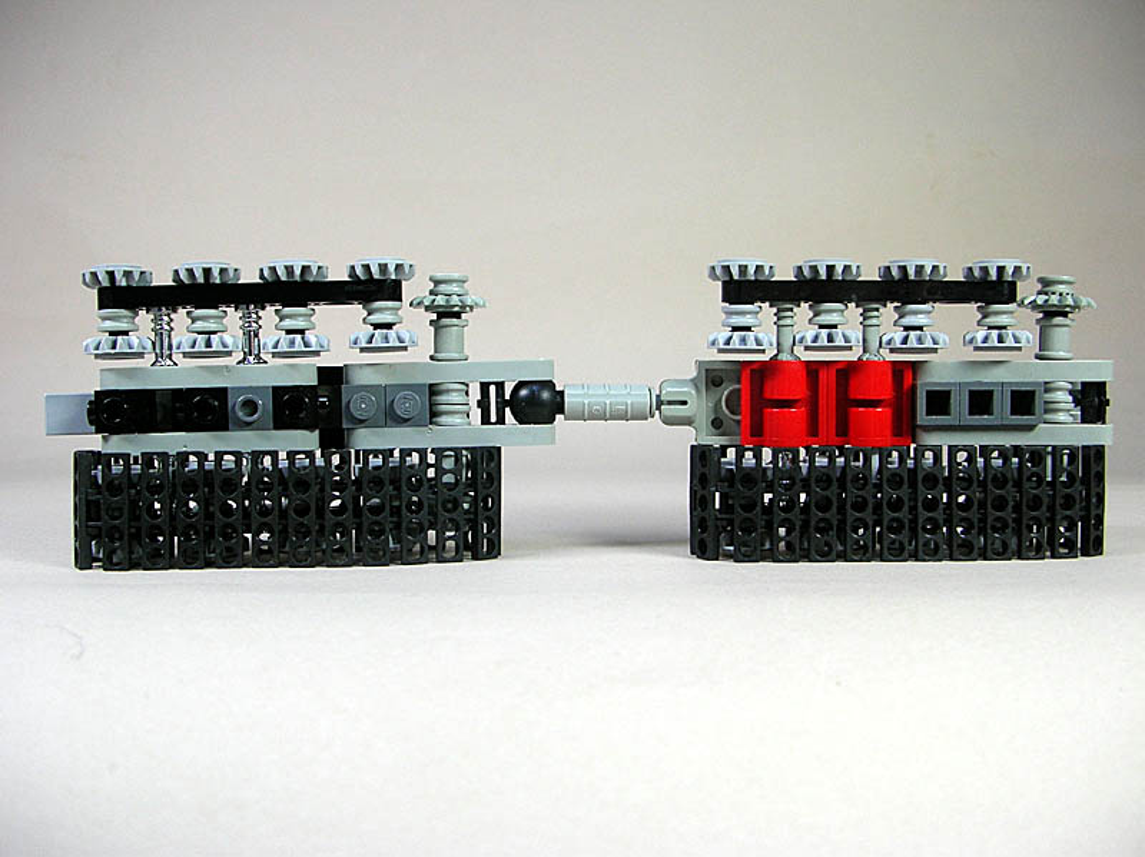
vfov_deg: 40.7
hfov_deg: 52.7
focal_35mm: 35
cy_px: 428
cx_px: 572
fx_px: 1157
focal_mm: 5.8
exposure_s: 1/51
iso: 50
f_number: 2.8
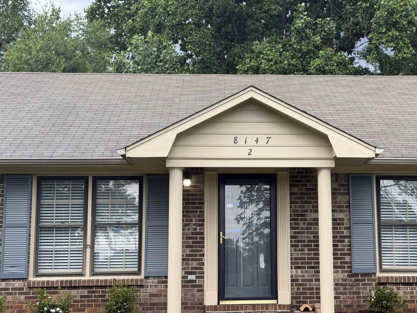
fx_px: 771
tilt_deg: +8.7
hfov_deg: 30.1
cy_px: 152
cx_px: 262
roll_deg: +0.8
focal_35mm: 64
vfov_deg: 22.9
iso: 100
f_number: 1.78
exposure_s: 1/733
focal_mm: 6.76
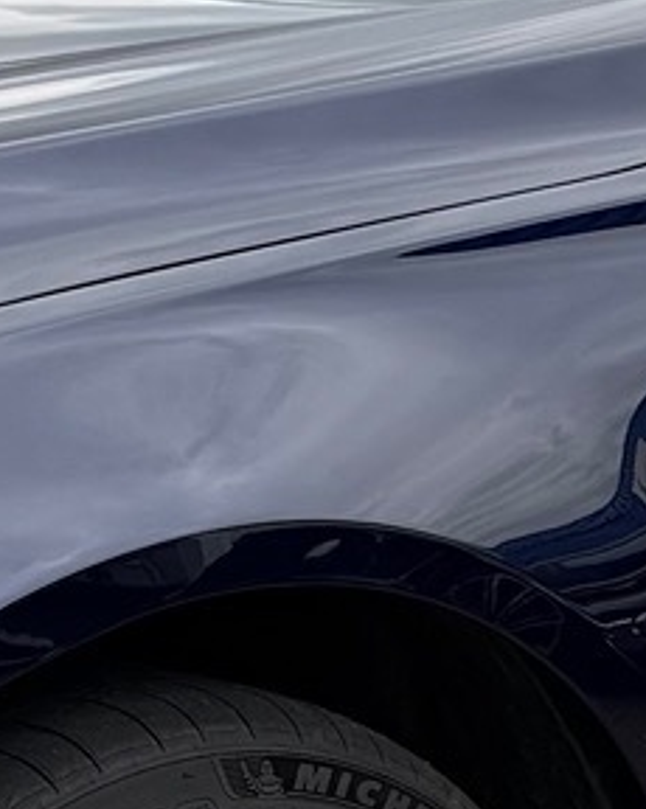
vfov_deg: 11.6
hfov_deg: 9.4
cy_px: 851
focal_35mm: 164
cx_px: 211
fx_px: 3924
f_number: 1.78
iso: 100
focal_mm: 6.76
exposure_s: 1/1122
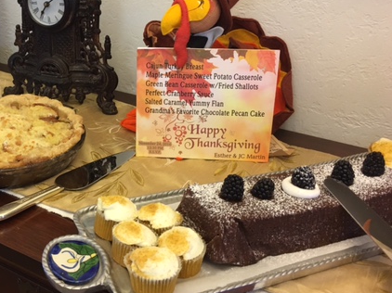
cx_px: 111
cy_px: 122
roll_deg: -1.0
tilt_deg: -22.4
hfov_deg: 42.0
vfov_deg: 32.8
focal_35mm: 44
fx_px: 498
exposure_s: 1/15
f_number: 2.2
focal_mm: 4.15
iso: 40
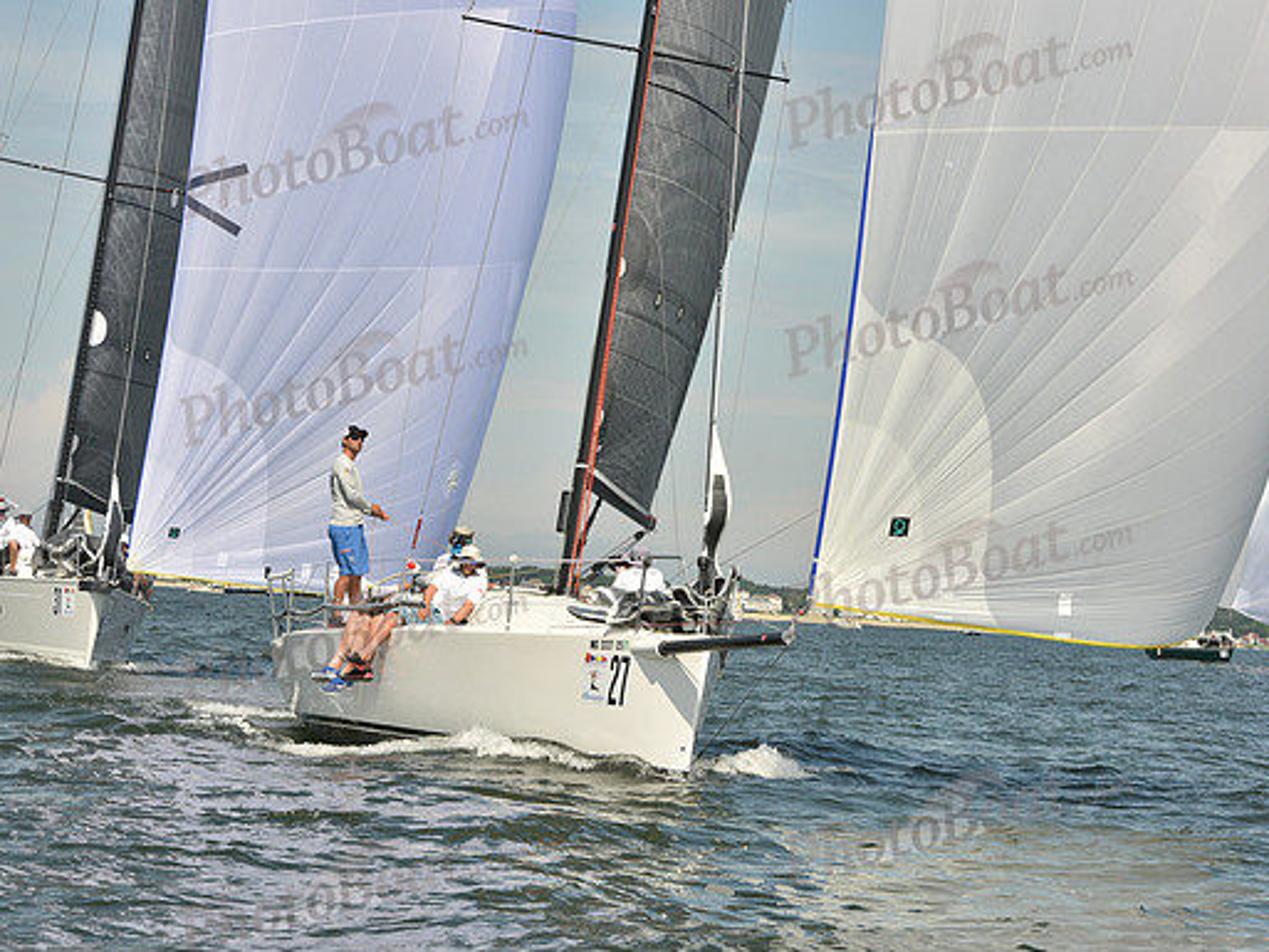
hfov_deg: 14.5
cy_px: 476
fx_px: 4987
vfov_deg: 10.9
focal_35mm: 136
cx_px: 658
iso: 320
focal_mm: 125
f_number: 14
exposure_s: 1/640
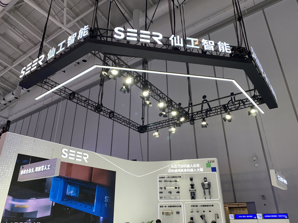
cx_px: 149
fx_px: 224
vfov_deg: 53.1
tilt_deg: +25.0
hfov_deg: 67.3
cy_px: 112
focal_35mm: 26
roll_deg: +1.4
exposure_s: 1/121
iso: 50
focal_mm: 4.25
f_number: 1.8
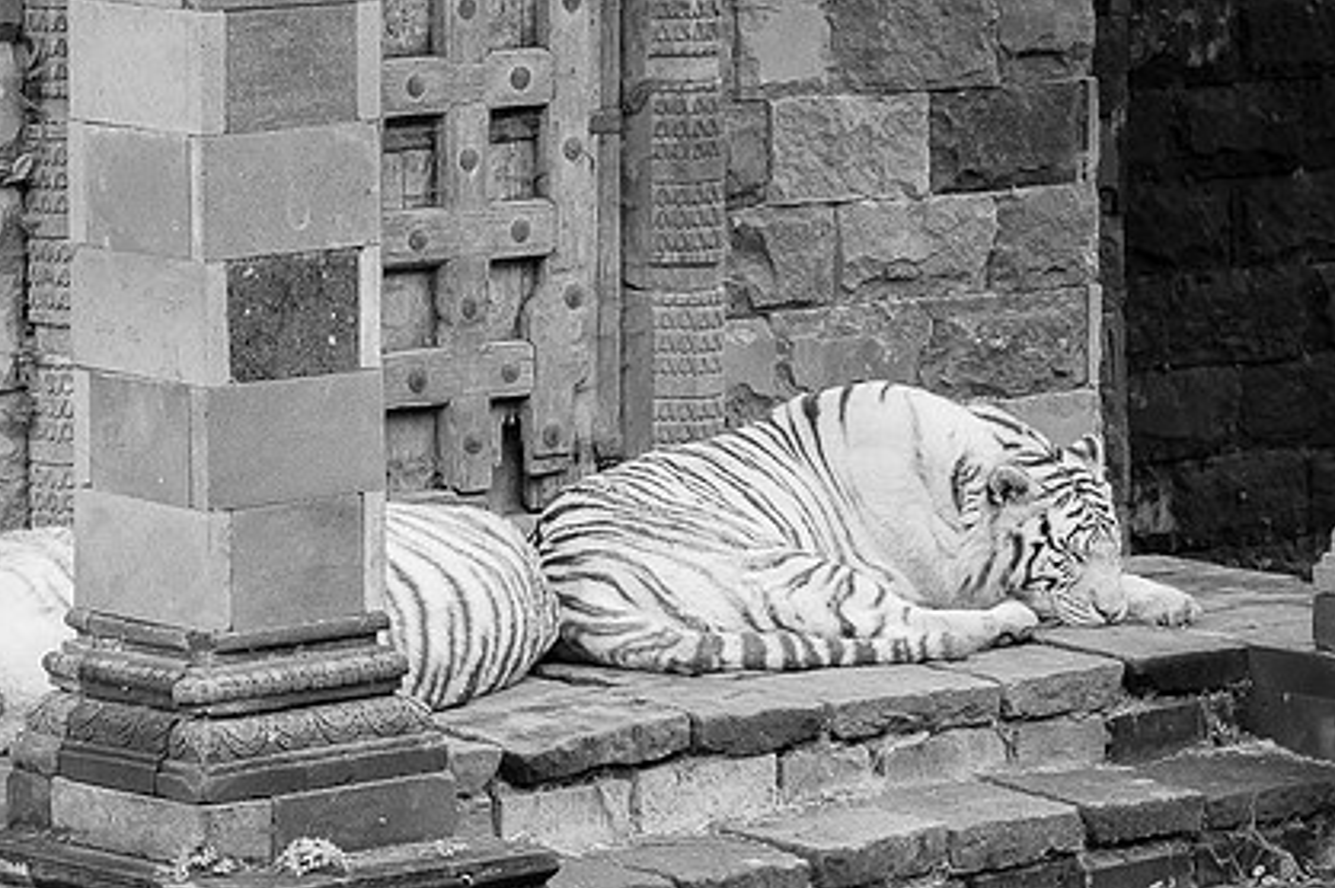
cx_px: 447
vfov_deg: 5.3
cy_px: 516
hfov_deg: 8.0
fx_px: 9560
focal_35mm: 258
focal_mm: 135
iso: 400
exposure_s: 1/160
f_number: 5
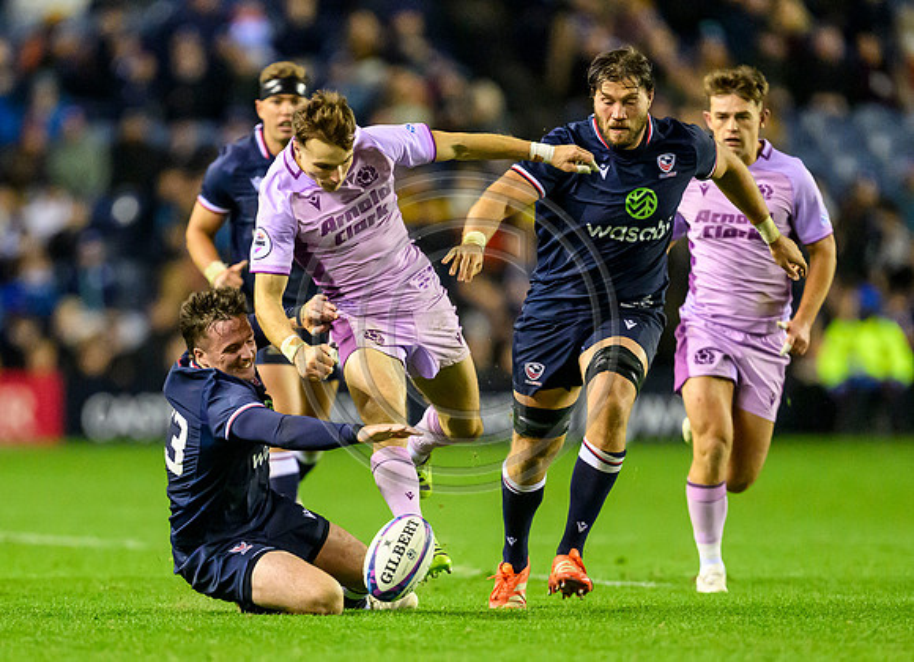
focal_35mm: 683
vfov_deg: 2.1
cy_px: 466
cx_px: 408
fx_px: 17825
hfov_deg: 2.9
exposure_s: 1/2000
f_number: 2.8
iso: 10000
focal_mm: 400
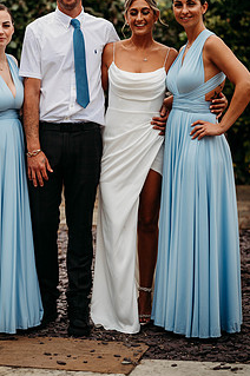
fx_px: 1253
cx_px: 91
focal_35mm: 120
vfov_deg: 17.0
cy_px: 128
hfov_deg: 11.4
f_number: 2.2
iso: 100
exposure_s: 1/1250
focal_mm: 85
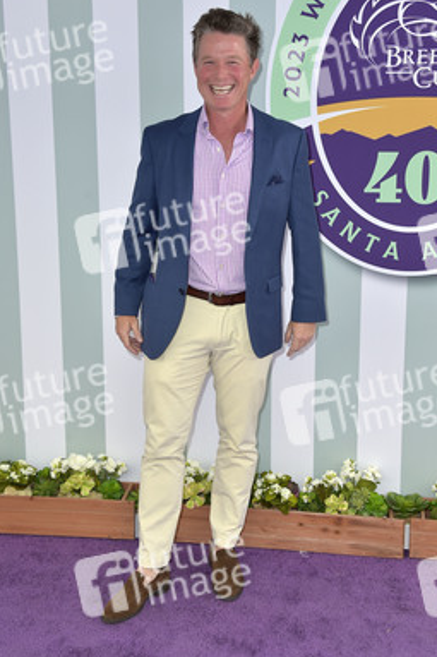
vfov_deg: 42.8
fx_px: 838
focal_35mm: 46
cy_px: 319
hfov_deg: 29.2
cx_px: 213
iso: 250
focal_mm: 44
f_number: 6.3
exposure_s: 1/250
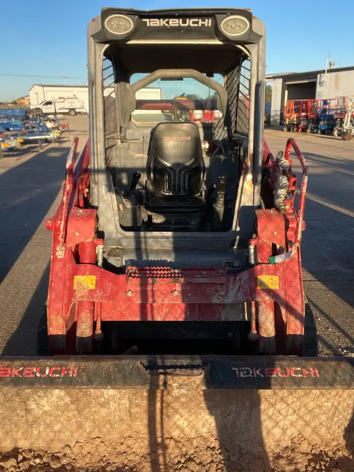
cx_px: 177
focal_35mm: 30
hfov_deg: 46.8
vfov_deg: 60.0
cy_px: 236
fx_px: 409
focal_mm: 2.71
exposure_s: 1/389
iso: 25
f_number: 2.2
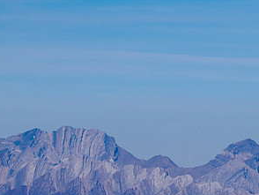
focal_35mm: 591
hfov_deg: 3.4
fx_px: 4426
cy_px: 191
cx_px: 134
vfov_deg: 2.5
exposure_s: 1/500
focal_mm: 150
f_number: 8
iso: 200
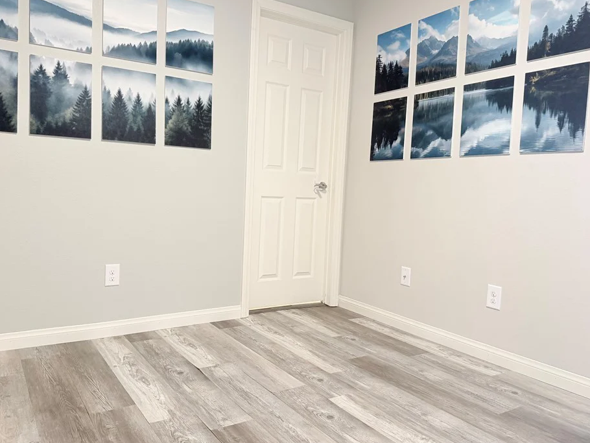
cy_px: 219
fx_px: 460
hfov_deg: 65.2
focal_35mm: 27
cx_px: 269
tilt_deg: -4.8
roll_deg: -1.6
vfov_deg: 51.4
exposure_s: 1/60
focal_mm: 6.76
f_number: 1.78
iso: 200
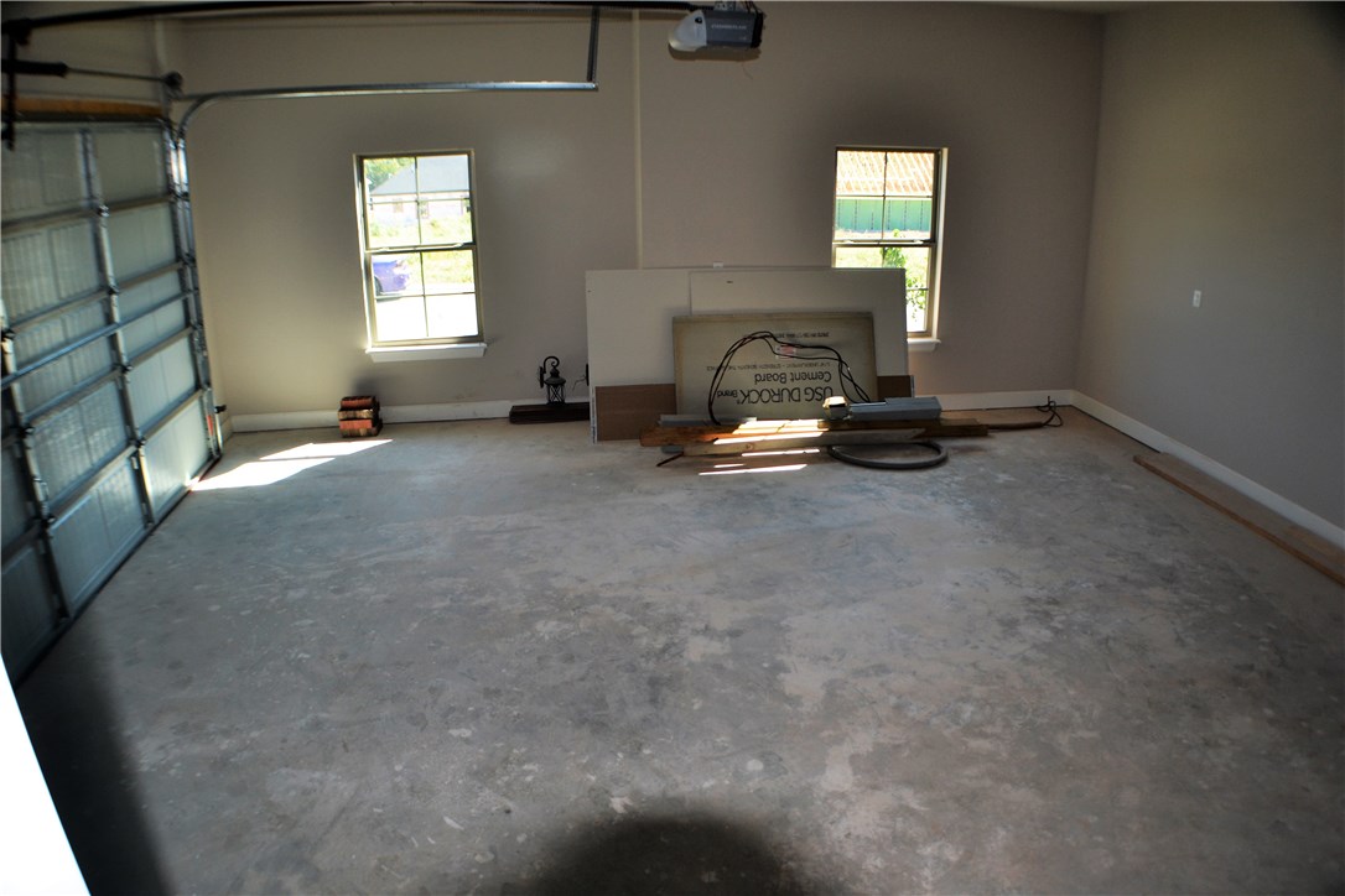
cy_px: 448
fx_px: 1121
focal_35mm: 30
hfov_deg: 61.9
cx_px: 672
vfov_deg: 43.6
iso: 180
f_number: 4
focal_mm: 20
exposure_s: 1/125
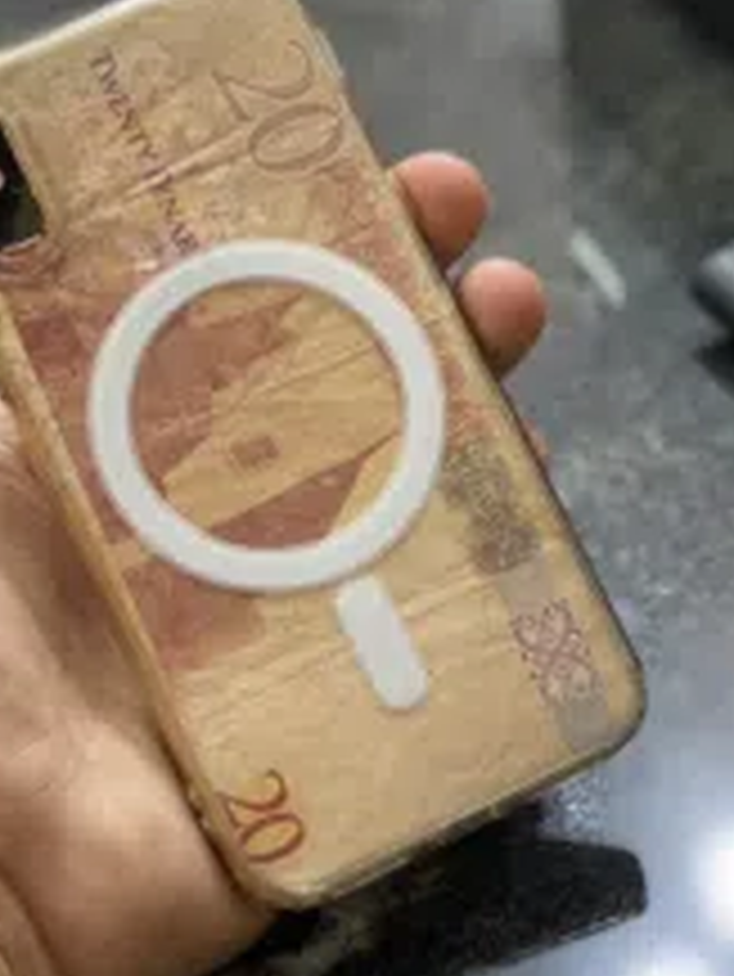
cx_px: 275
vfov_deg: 20.4
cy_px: 382
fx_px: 2711
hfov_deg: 15.4
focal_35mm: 96
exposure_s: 1/100
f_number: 2
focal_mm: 6
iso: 125
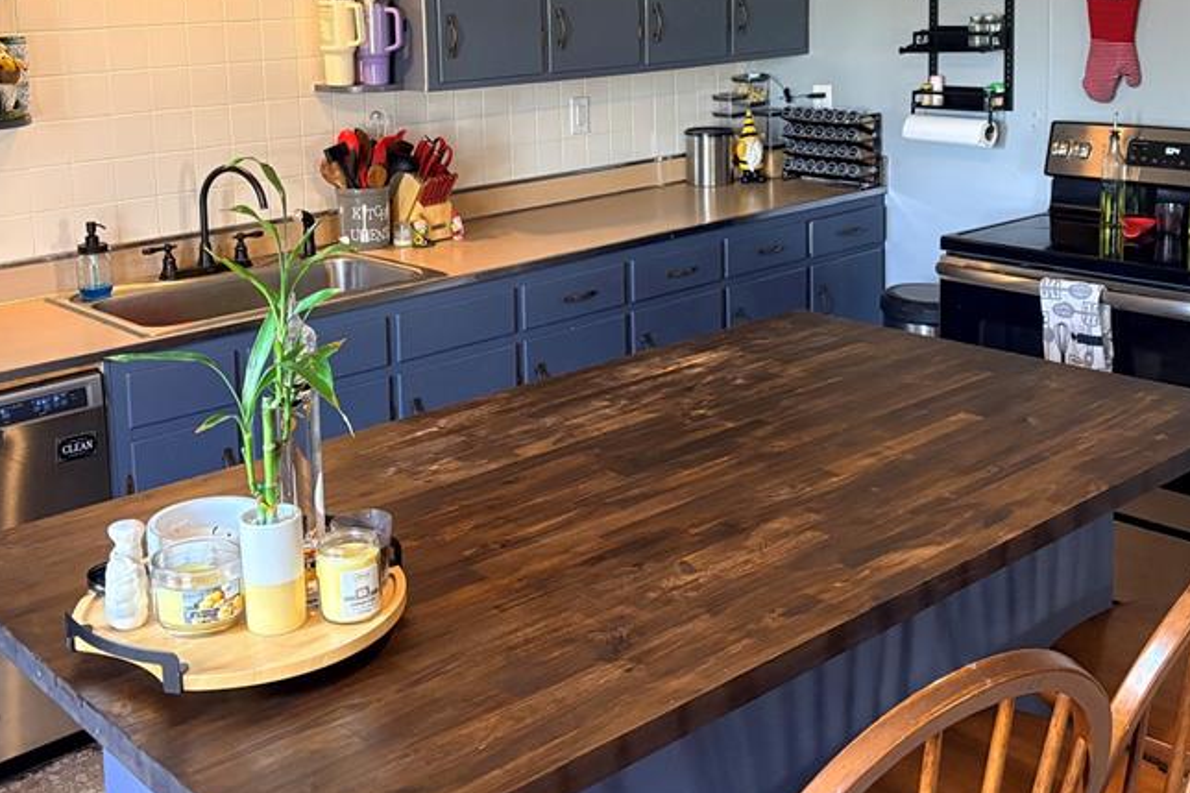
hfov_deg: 45.4
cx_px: 547
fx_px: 1421
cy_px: 165
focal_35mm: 43
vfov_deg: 30.5
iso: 320
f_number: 1.6
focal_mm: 5.96
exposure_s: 1/60
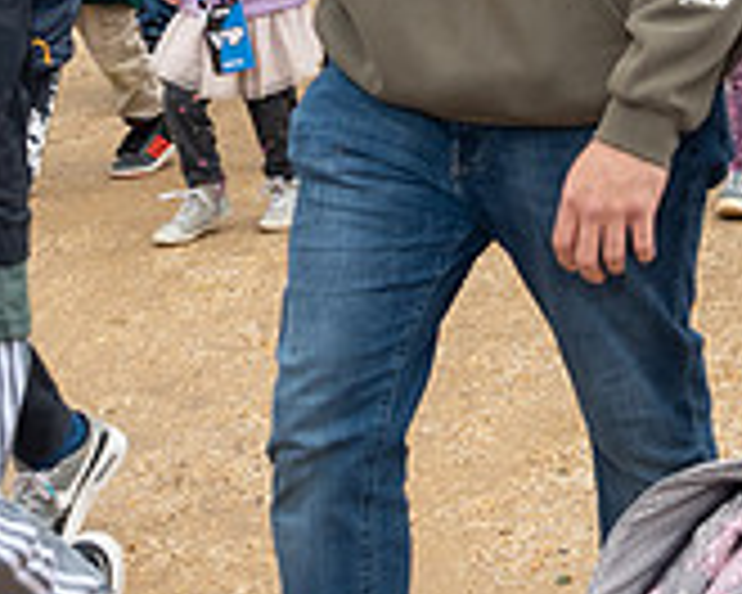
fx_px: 2855
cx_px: 1178
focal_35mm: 130
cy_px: -510
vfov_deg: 11.0
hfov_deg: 13.7
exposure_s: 1/250
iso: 200
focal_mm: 18
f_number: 7.1
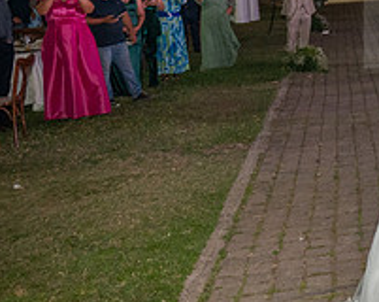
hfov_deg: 21.9
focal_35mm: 76
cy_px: 24
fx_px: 851
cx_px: 528
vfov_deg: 19.7
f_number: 4
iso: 2000
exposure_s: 1/160
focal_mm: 28
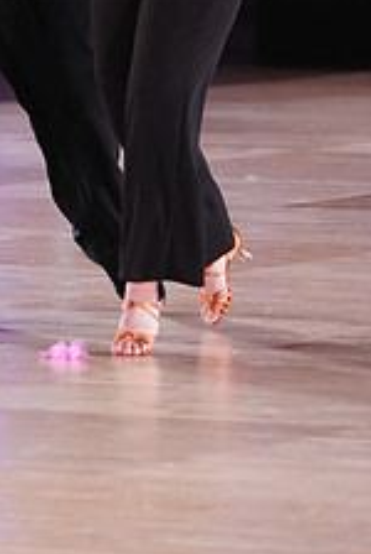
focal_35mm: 476
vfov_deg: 4.3
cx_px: 78
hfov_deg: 2.9
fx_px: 7335
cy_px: -89
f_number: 4
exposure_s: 1/400
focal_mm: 184
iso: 5000
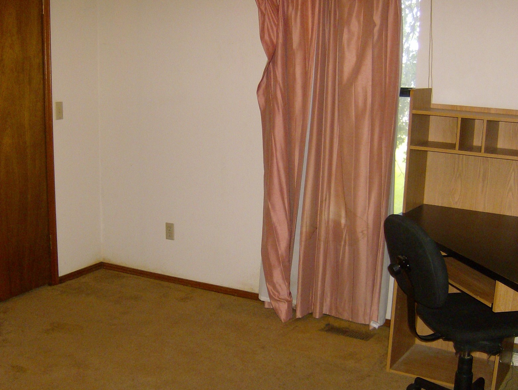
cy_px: 228
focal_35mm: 44
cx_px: 238
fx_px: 659
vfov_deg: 32.9
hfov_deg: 42.9
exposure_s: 1/60
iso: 200
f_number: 2.8
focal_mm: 6
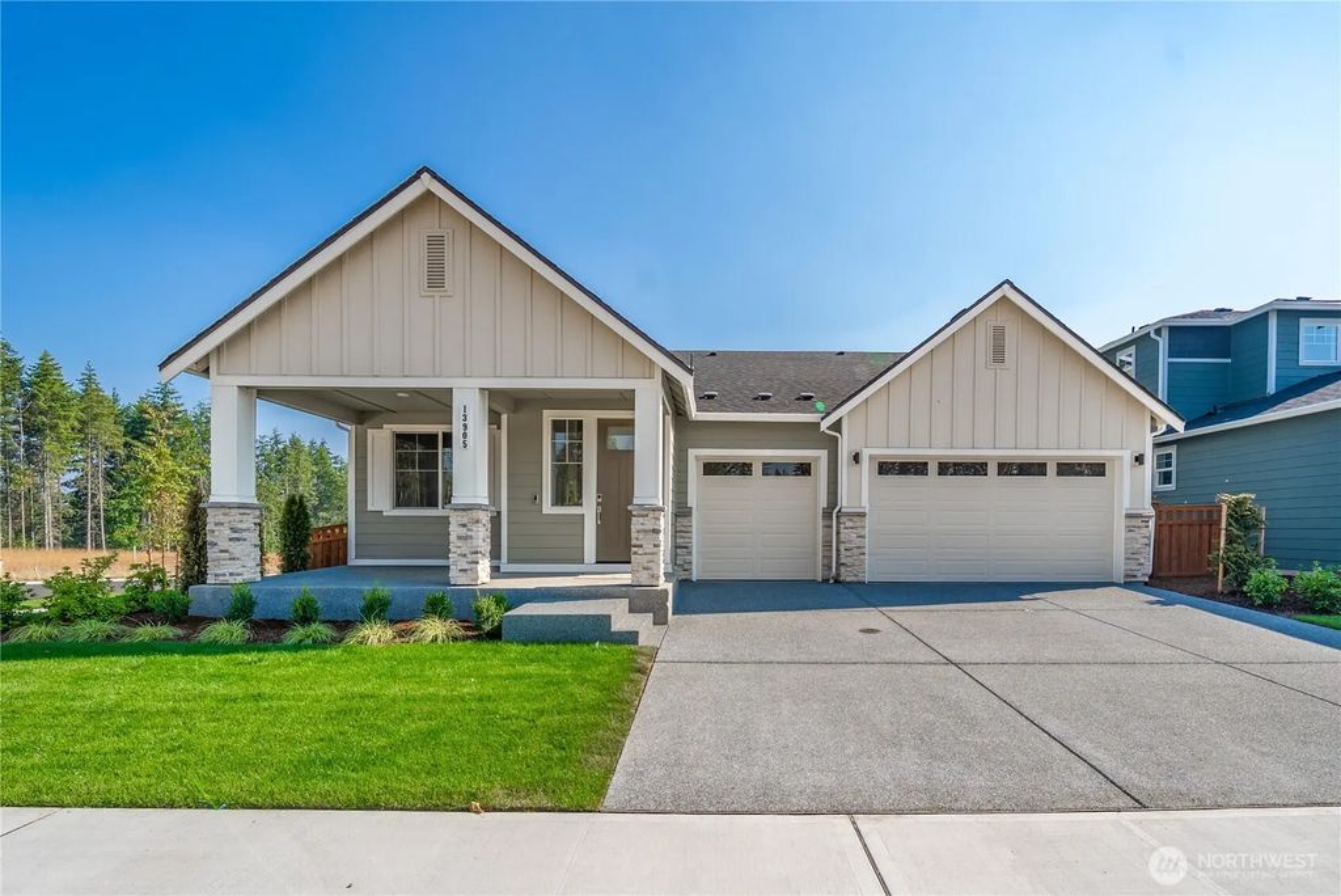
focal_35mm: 12
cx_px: 670
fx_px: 447
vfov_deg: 90.1
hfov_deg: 112.6
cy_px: 448
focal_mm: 12
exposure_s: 1/160
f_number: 7.1
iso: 80
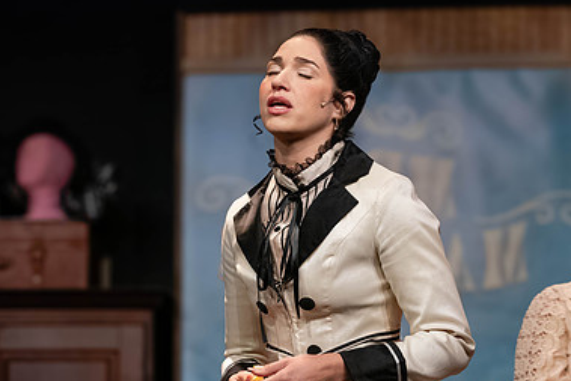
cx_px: 411
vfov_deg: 7.7
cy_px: 200
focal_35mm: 179
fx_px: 2840
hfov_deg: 11.5
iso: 4000
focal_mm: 117
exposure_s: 1/400
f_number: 6.3
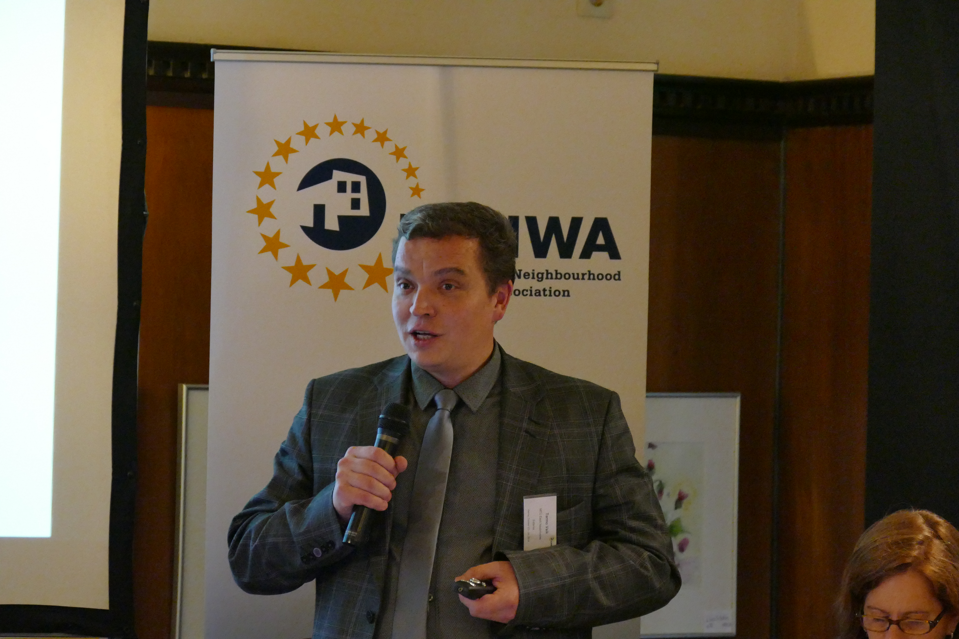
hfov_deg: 9.5
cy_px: 320
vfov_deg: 6.4
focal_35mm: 216
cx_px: 480
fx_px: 5754
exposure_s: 1/125
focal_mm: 78.73
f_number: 4
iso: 3200
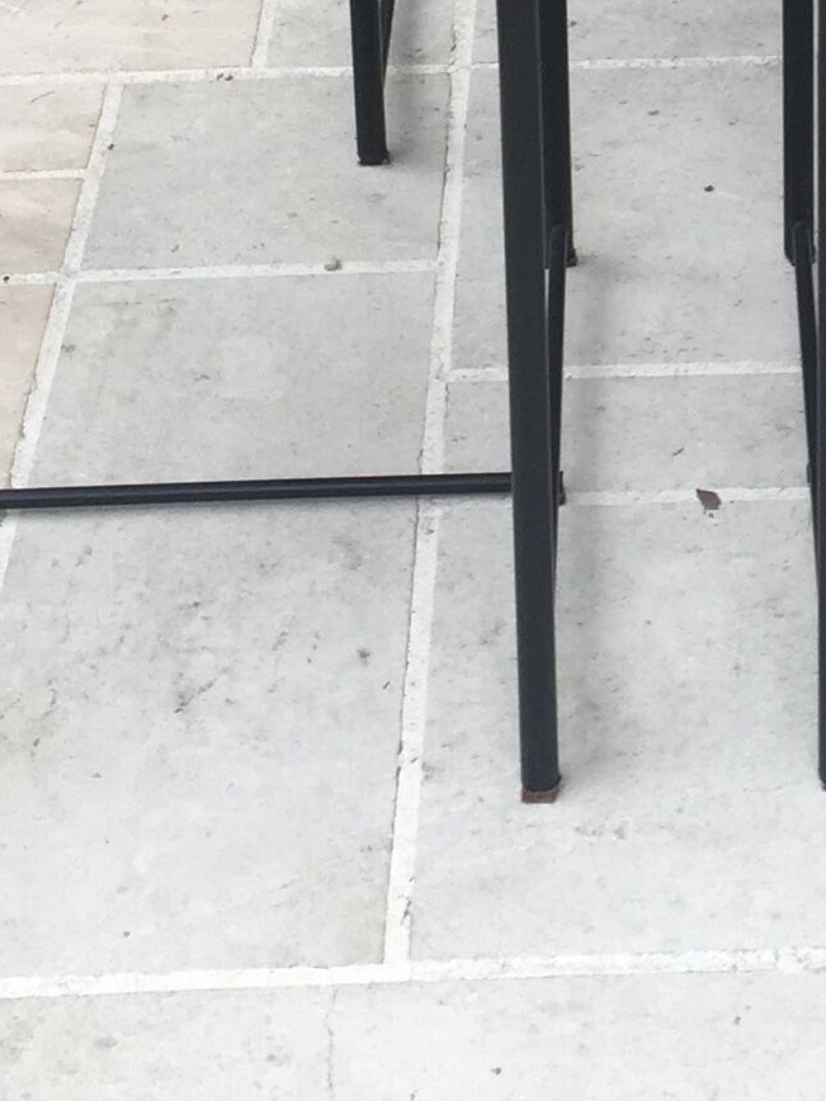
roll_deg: -0.1
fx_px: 3468
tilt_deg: -18.4
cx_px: 713
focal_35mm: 109
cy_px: -544
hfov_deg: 13.5
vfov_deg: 16.5
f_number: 2.2
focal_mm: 4.15
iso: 32
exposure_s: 1/165
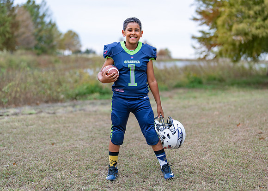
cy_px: 96
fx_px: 442
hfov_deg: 33.7
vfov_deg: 24.4
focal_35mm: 58
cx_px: 134
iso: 100
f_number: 1.2
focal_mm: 50
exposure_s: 1/800
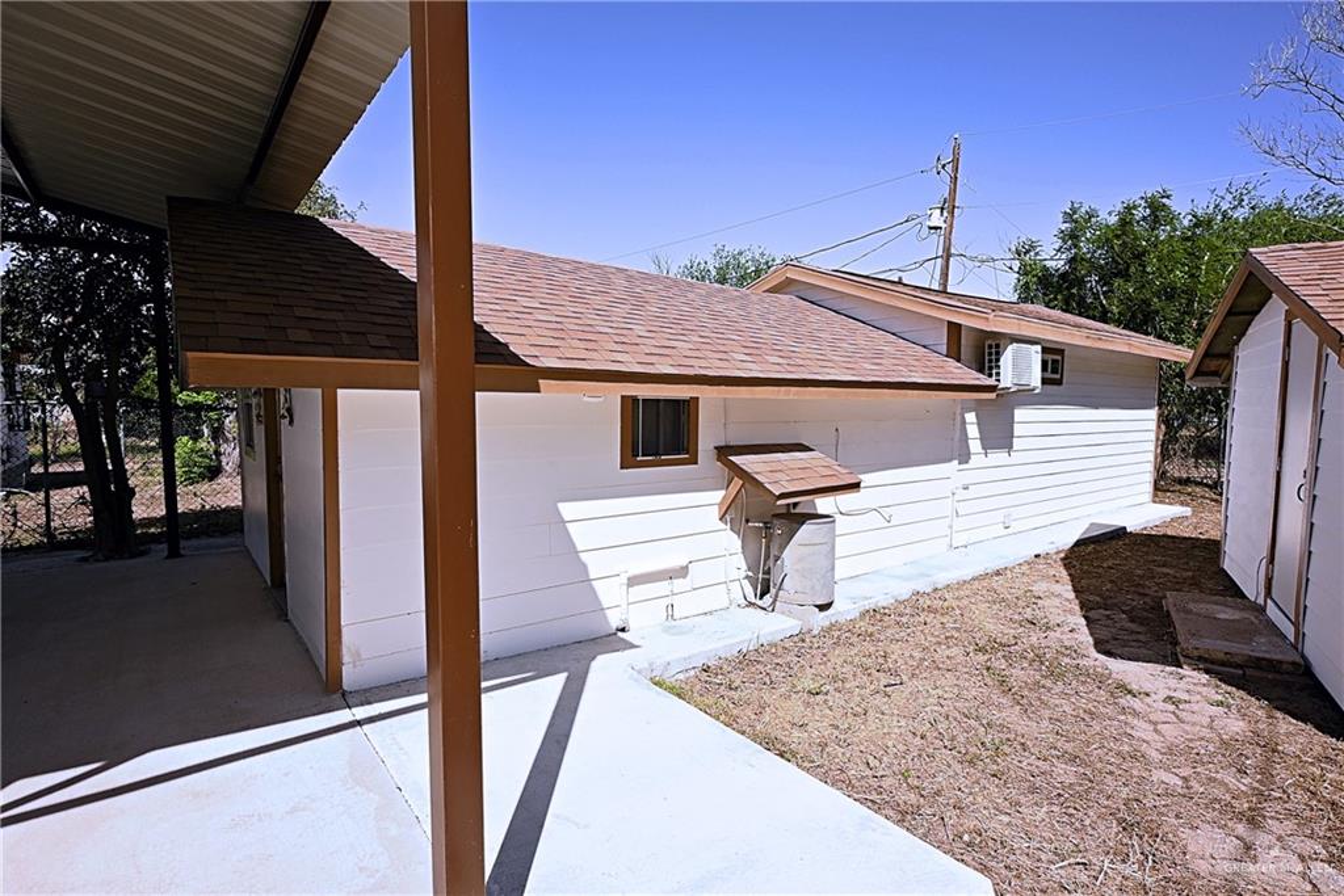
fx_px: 672
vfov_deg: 67.4
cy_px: 448
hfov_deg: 90.0
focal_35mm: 18
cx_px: 672
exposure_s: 1/1250
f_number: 4
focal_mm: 12
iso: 100
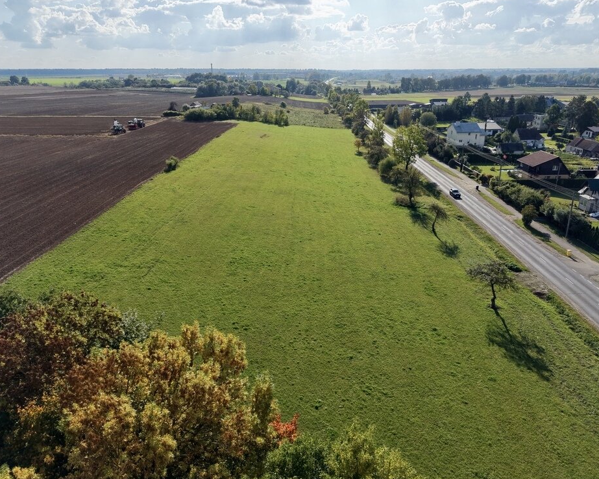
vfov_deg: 54.9
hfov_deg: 66.0
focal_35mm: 26
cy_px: 234
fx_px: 461
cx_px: 314
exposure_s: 1/8000
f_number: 1.8
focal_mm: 8.67
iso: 400
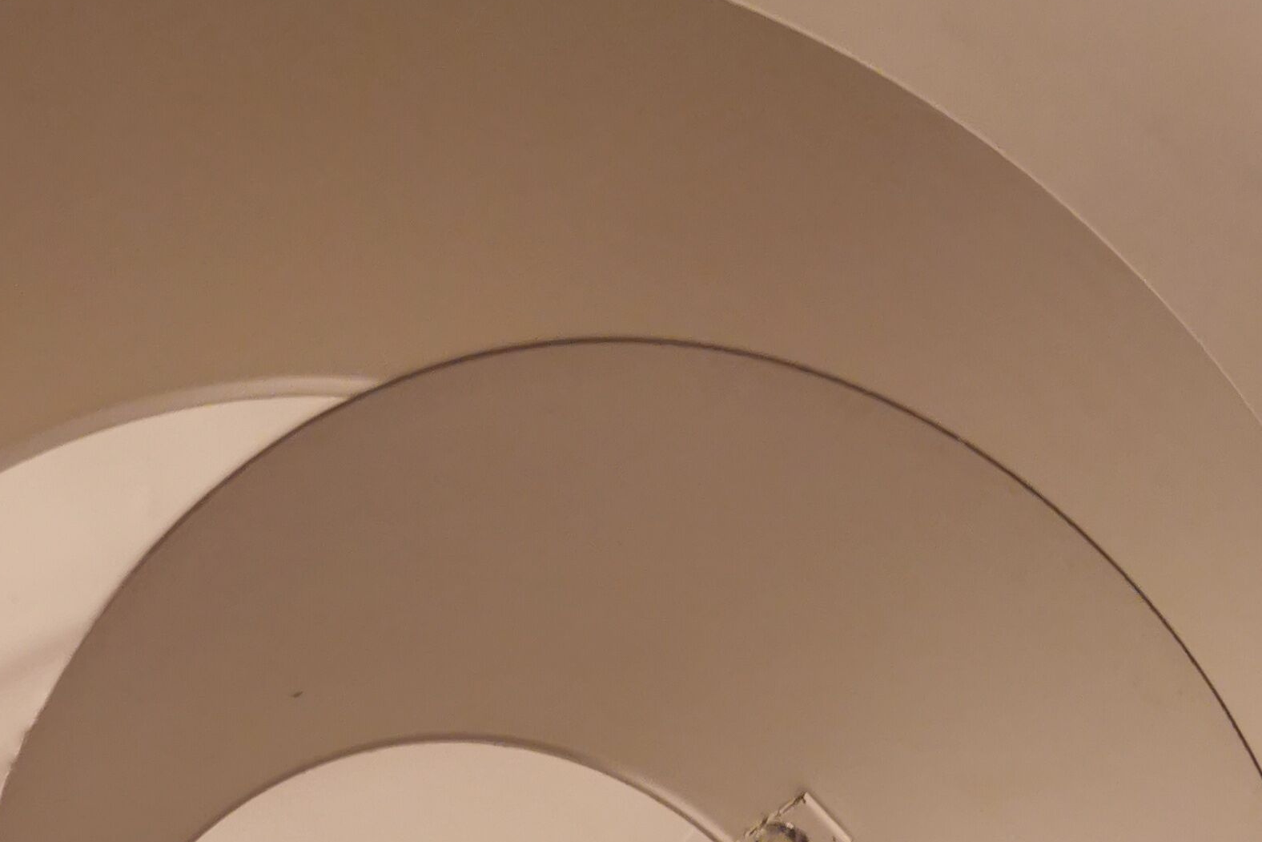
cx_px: 423
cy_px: 1399
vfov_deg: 17.8
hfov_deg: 30.7
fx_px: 2279
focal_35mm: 65
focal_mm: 5.56
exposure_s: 1/100
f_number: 1.6
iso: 125
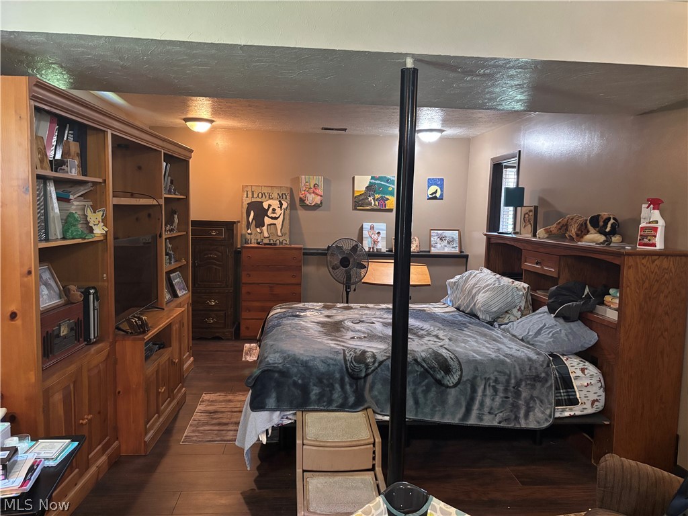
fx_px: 517
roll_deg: -1.6
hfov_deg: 67.3
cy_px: 258
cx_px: 344
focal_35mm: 26
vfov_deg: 53.1
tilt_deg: -4.6
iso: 640
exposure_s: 1/40
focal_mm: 5.96
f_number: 1.6
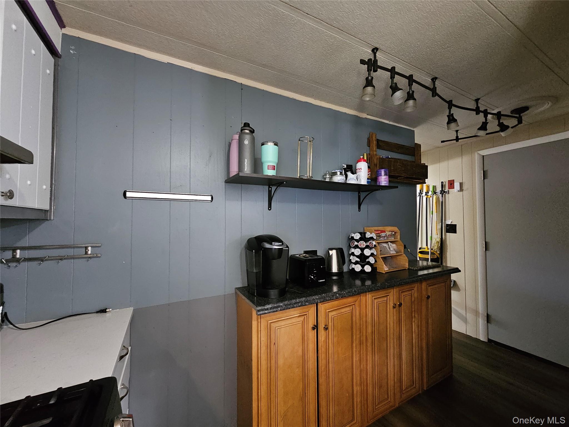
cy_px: 214
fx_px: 214
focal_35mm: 13
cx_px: 284
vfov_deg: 89.9
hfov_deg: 106.2
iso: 1250
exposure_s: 1/24
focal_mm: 2.2
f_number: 2.2
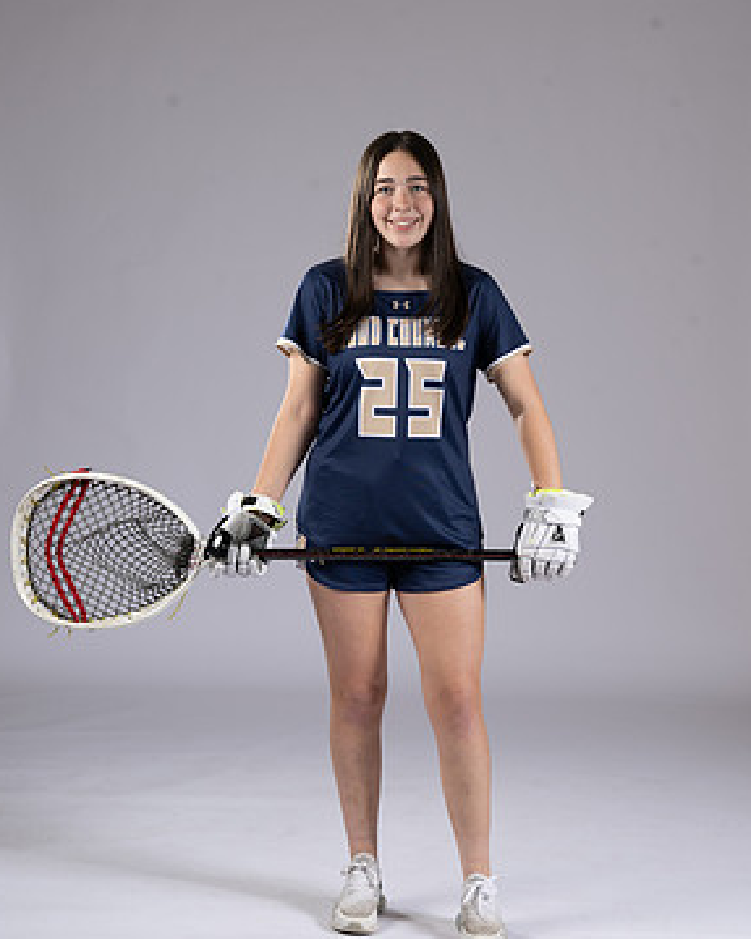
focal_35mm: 100
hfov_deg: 15.4
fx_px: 2780
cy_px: 549
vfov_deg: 19.2
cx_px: 377
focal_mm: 85
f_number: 7.1
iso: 250
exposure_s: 1/200
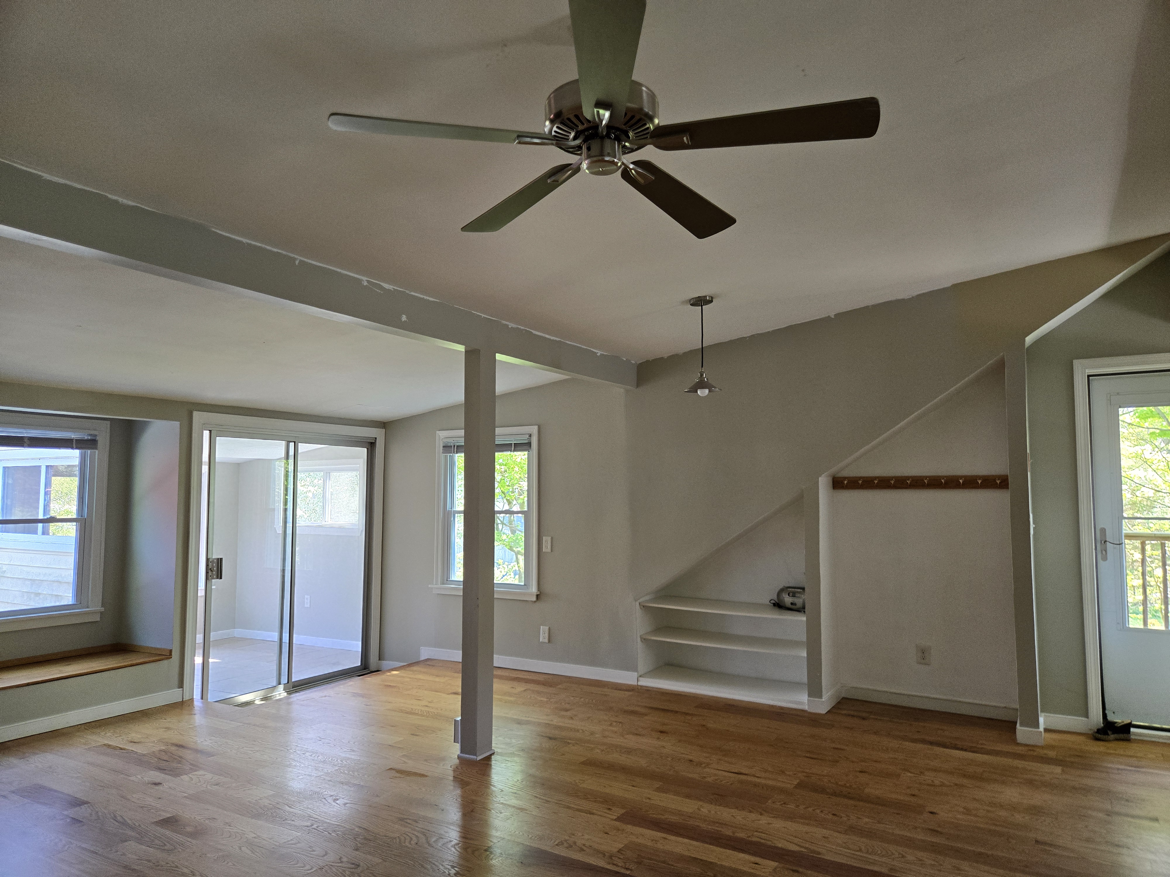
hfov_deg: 73.9
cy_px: 438
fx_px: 777
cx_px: 585
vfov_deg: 58.9
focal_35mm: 23
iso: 250
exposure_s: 1/180
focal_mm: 5.4
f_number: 1.8
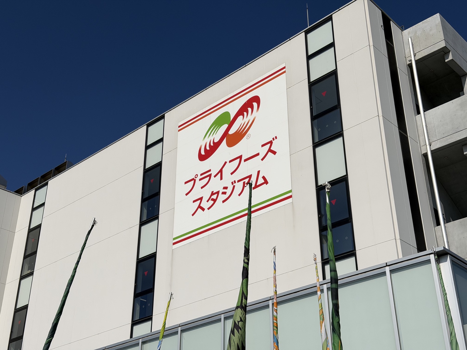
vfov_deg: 30.3
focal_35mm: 48
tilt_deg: +29.2
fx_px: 648
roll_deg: +0.6
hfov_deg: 39.7
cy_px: 175
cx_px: 234
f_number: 1.78
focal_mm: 6.76
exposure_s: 1/27778
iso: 80
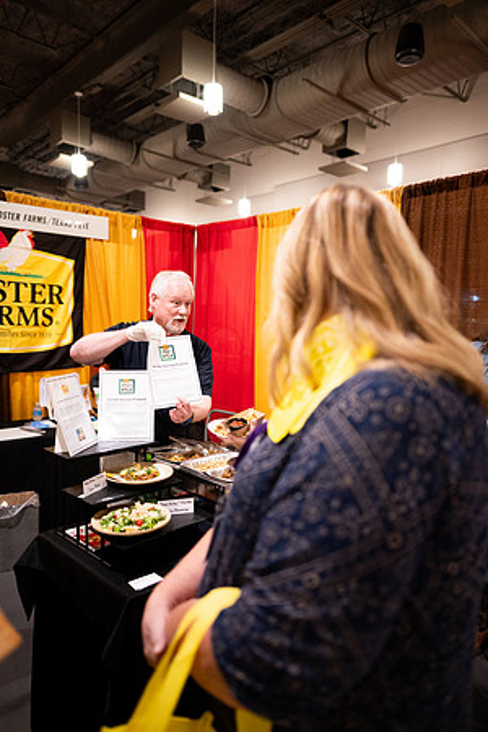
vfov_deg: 73.7
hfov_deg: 53.1
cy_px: 366
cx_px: 244
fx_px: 488
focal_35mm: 24
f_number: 1.8
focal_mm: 24
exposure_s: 1/200
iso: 1600
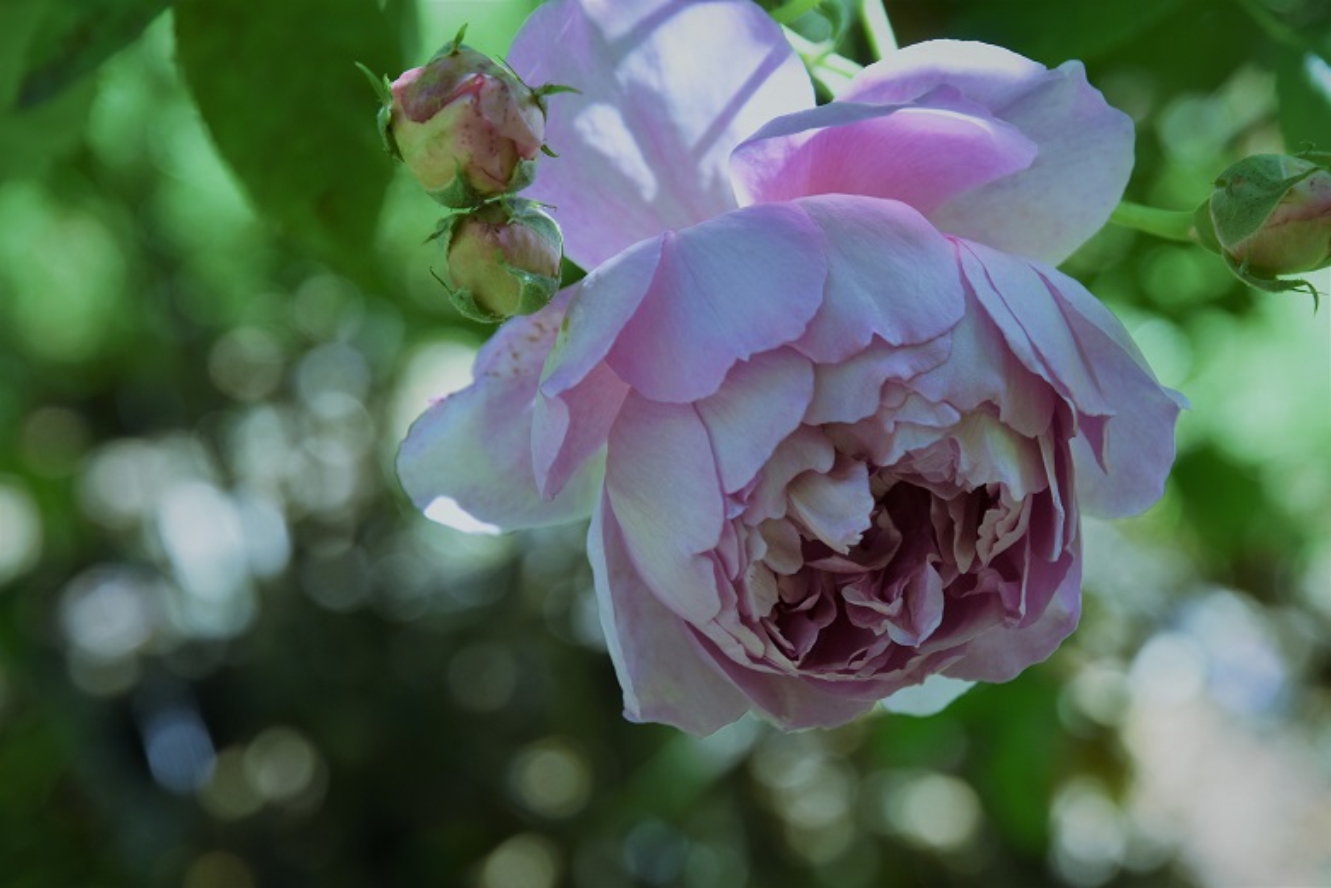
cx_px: 666
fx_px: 4714
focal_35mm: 128
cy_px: 444
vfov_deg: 10.8
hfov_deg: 16.1
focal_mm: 85
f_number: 7.1
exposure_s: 1/125
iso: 250
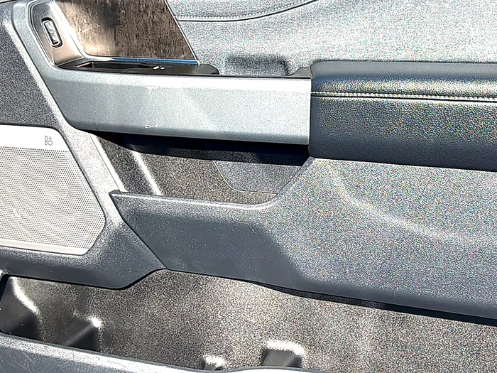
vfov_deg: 32.9
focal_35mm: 44
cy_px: 186
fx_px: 632
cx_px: 248
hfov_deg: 42.9
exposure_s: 1/1192
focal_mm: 6.76
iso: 80
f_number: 1.78
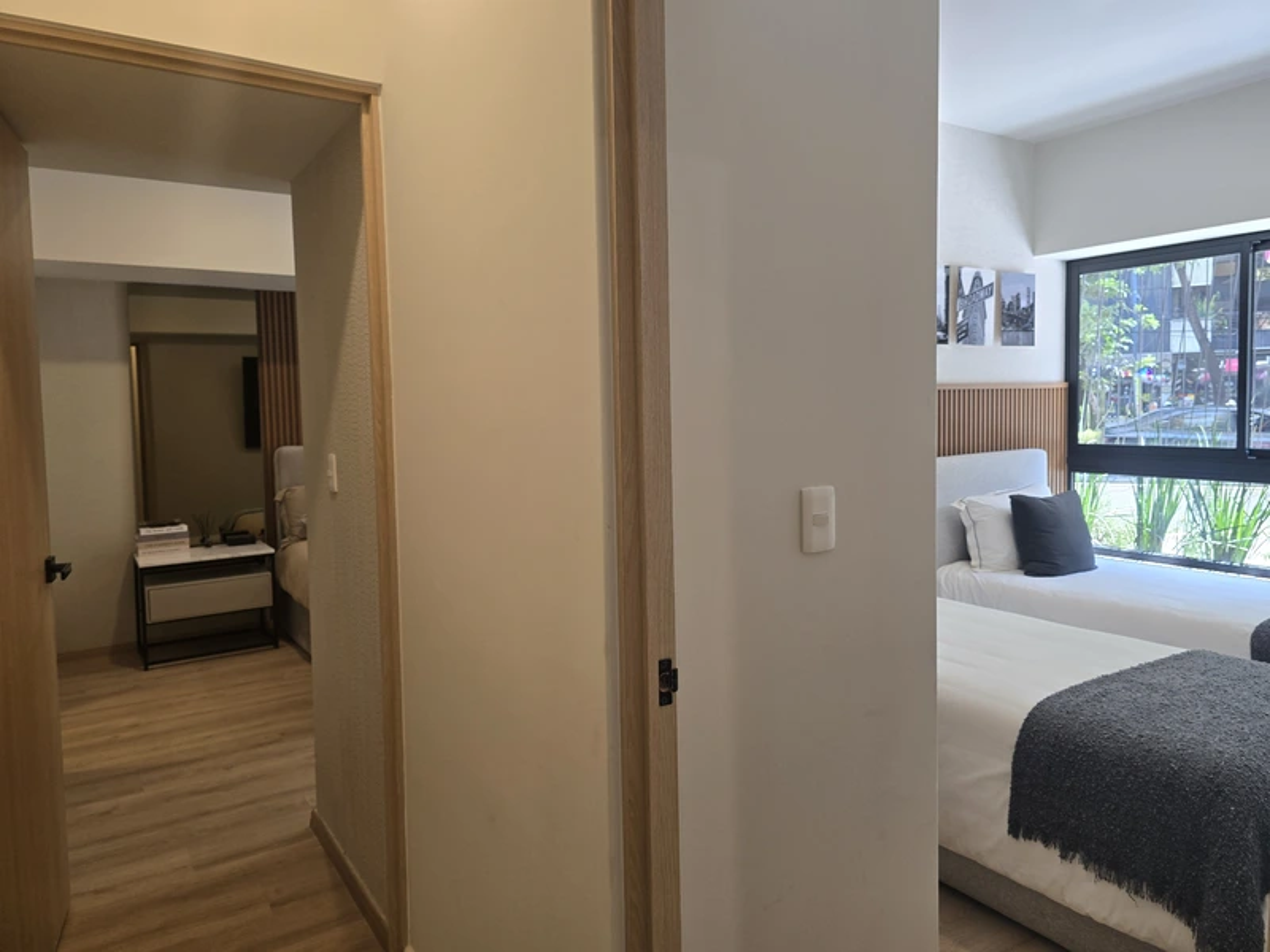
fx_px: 844
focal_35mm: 23
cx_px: 635
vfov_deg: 58.9
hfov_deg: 73.9
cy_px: 476
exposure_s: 1/120
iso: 100
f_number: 1.7
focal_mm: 6.3
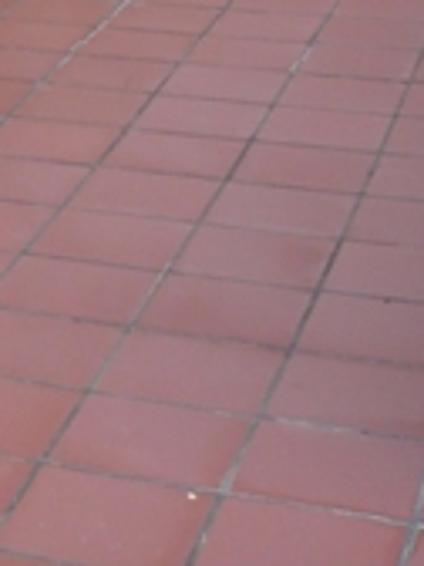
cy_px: -263
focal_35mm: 133
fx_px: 2172
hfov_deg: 10.6
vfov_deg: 14.0
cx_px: -266
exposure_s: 1/160
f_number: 2.8
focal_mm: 5.8
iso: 100
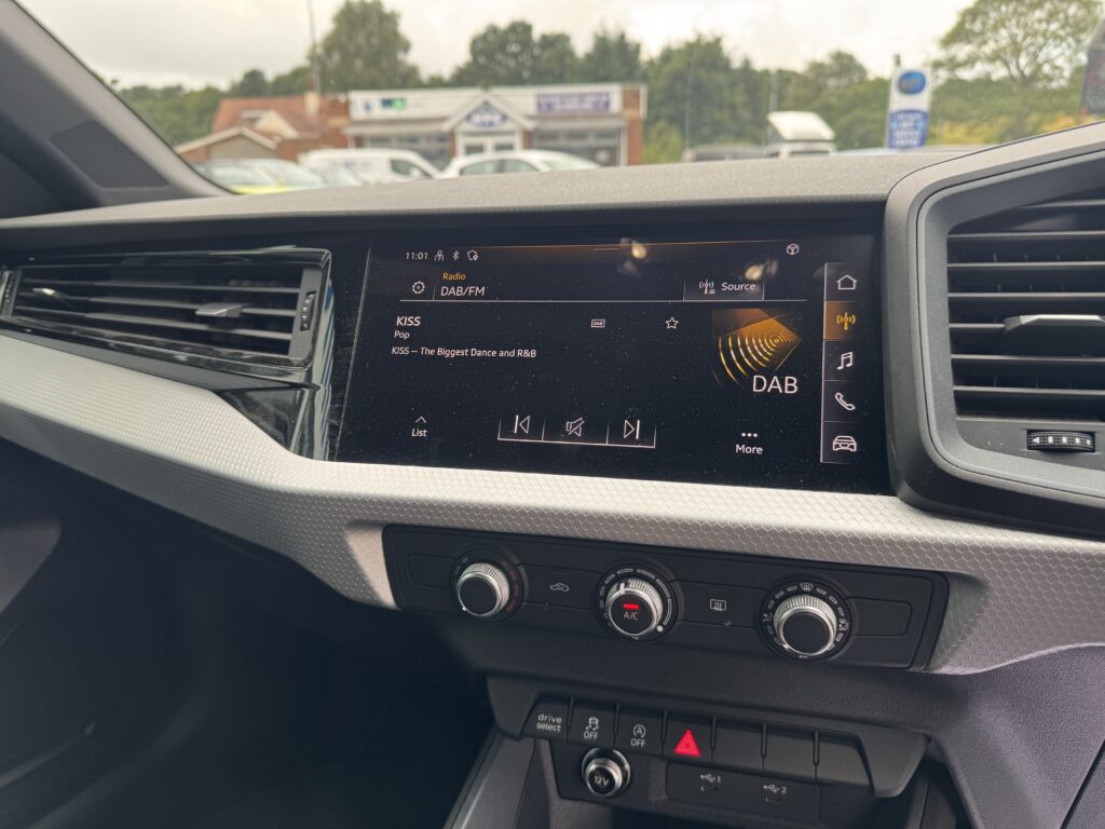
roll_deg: +3.0
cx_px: 552
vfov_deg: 56.8
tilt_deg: -13.0
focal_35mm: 24
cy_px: 414
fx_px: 766
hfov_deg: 71.6
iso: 64
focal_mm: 6.76
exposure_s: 1/137
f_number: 1.78
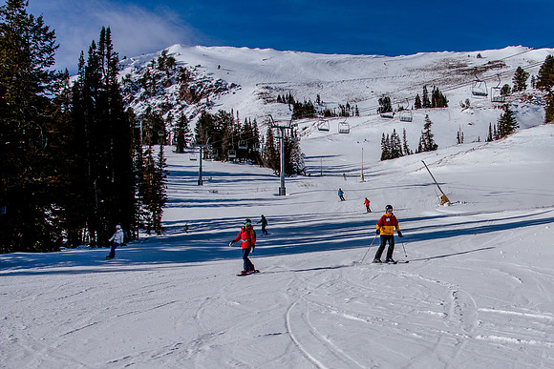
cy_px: 244
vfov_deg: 27.0
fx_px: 766
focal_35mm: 50
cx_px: 379
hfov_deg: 39.2
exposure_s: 1/6400
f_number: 5.6
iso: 400
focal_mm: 24
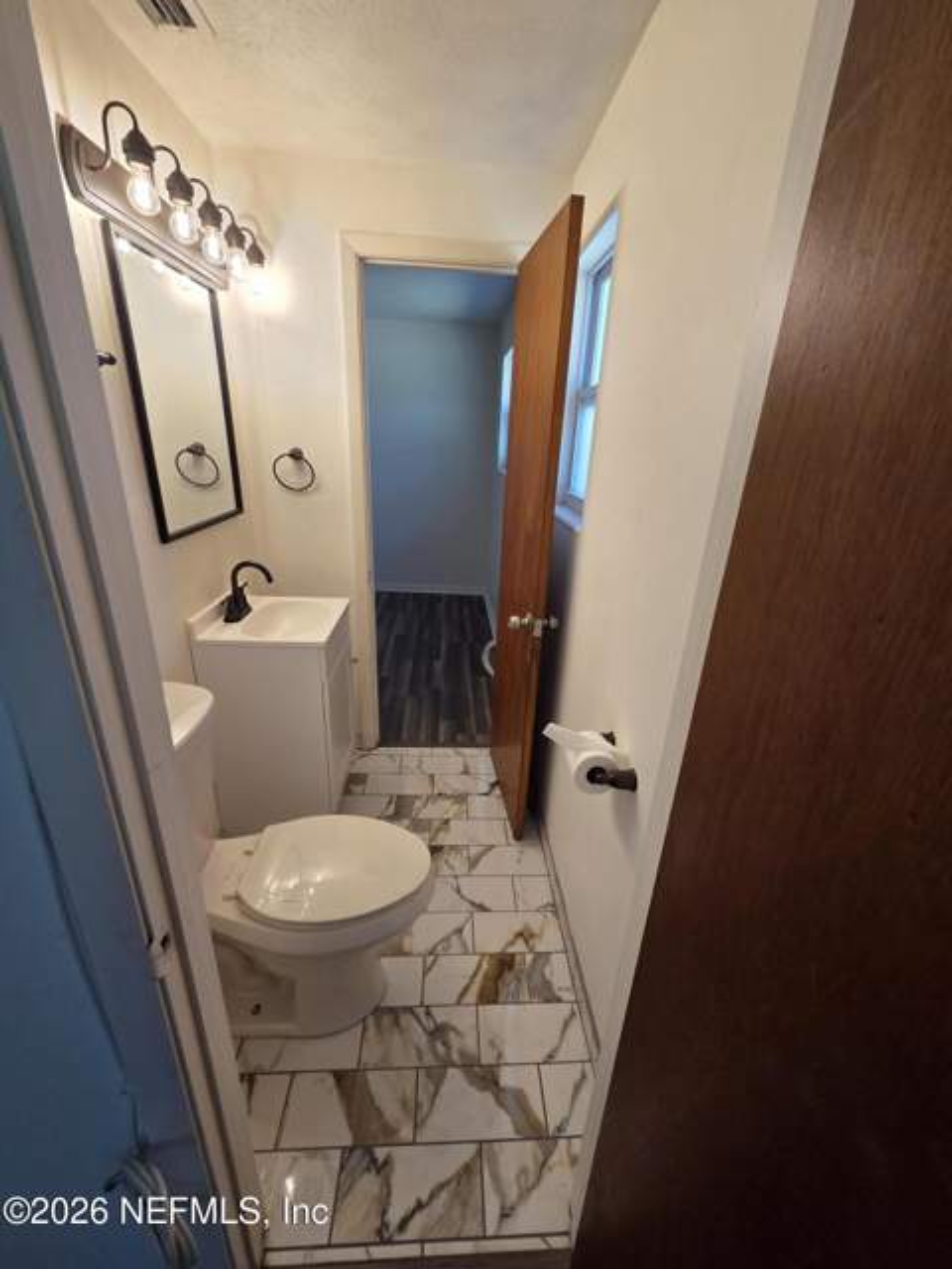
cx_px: 476
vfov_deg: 106.2
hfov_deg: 89.9
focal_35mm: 13
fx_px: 477
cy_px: 634
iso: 80
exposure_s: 1/120
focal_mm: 2.2
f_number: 2.2
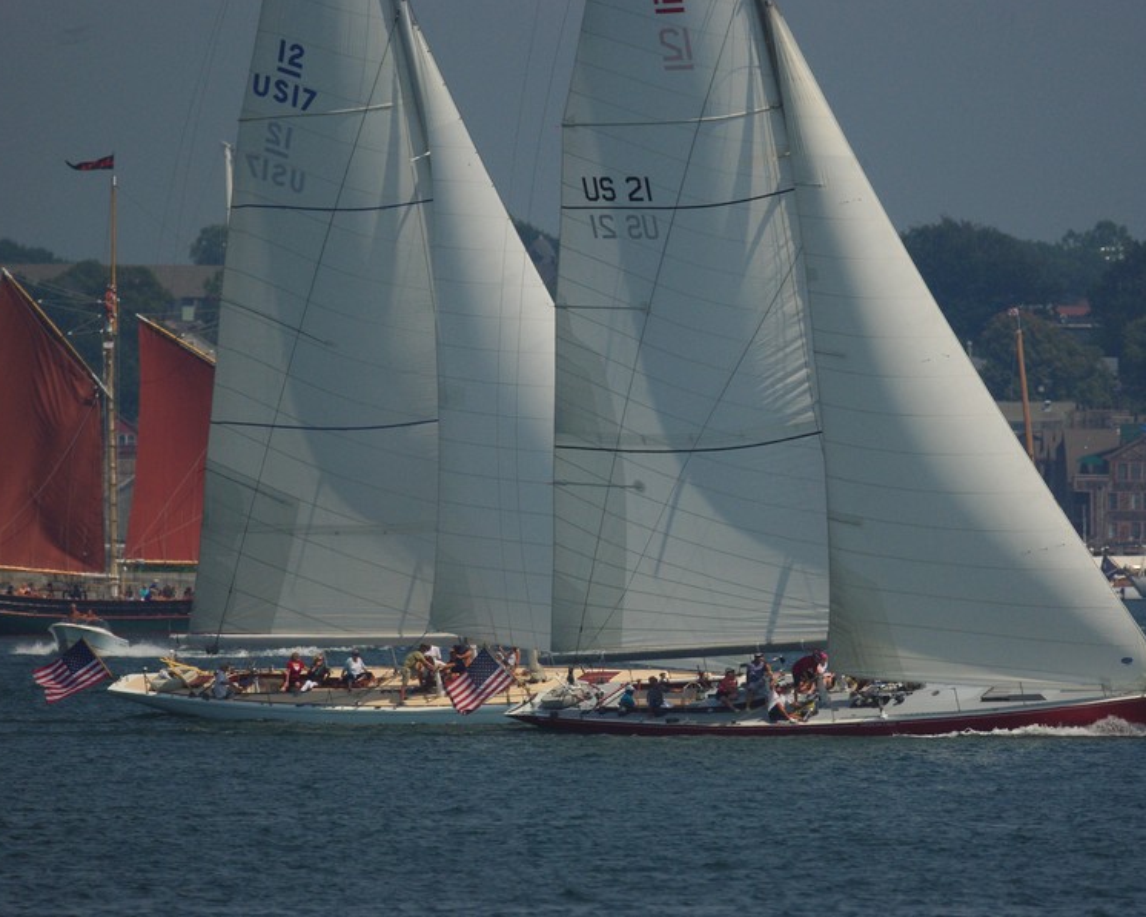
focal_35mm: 144
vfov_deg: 10.7
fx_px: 4885
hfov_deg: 13.4
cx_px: 645
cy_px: 456
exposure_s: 1/2000
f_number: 4
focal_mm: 85
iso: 400
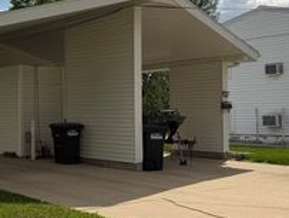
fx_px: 493
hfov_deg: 30.1
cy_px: 96
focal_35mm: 59
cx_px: -9
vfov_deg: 24.9
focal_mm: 6.76
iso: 80
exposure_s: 1/9091
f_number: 1.78
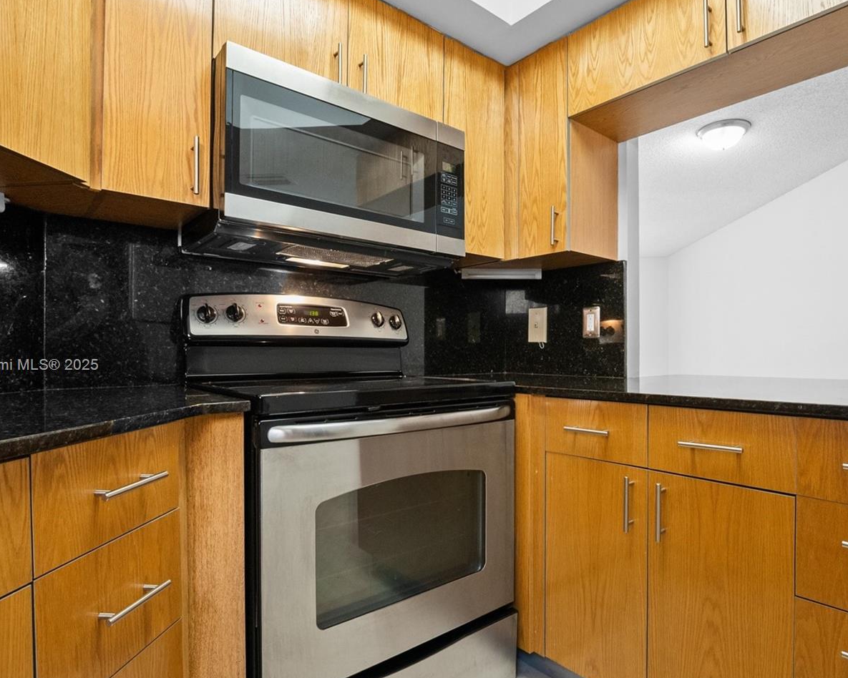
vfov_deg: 70.7
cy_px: 366
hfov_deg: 83.2
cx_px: 442
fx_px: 477
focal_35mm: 19
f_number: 8
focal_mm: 10
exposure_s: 1/15
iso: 4500
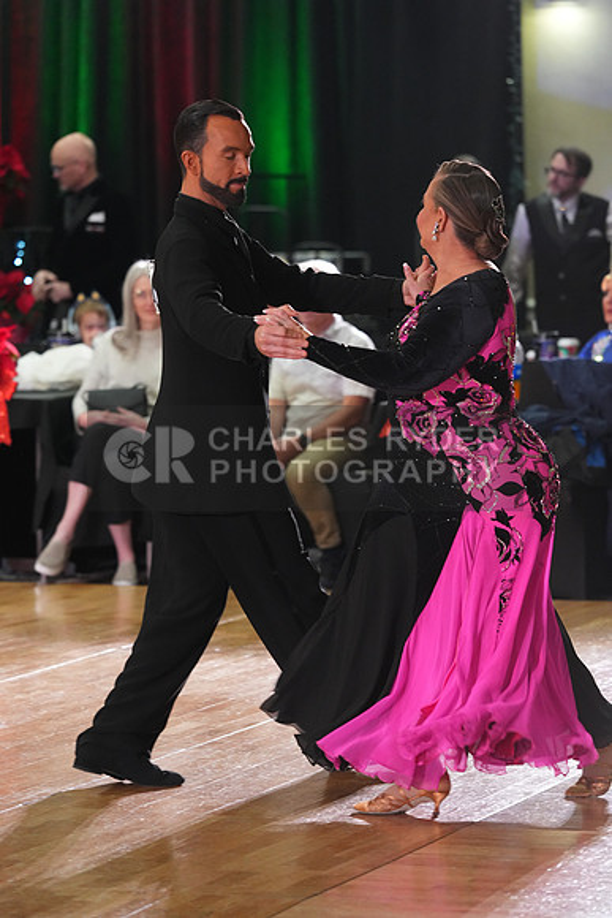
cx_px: 306
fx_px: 4103
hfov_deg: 8.5
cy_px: 459
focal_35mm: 161
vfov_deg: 12.8
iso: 3200
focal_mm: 161
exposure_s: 1/200
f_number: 4
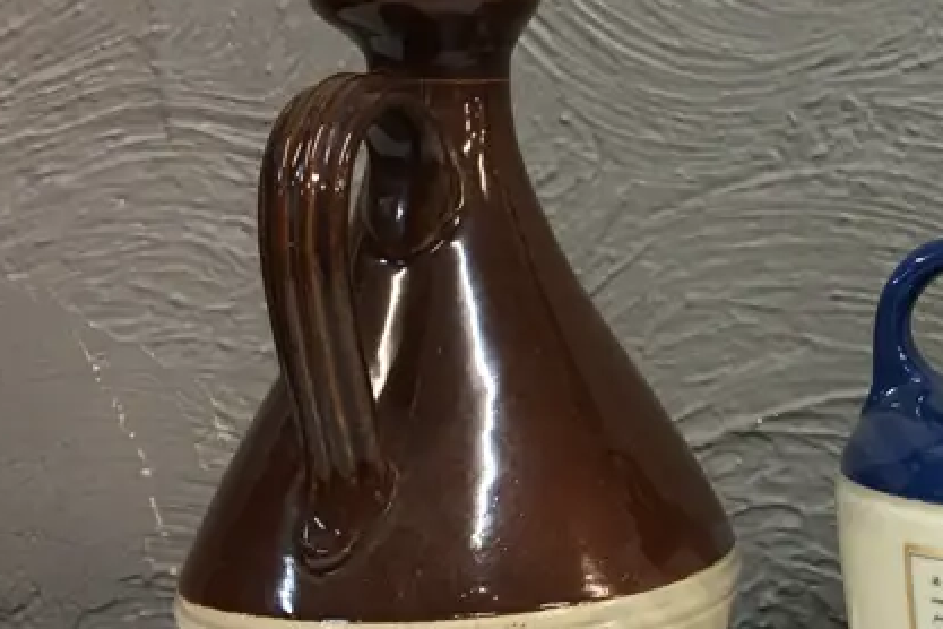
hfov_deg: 25.7
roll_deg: -0.4
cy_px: 376
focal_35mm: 74
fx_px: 1938
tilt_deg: -6.2
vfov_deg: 18.4
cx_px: 979
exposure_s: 1/17
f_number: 2.2
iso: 32
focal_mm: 4.15
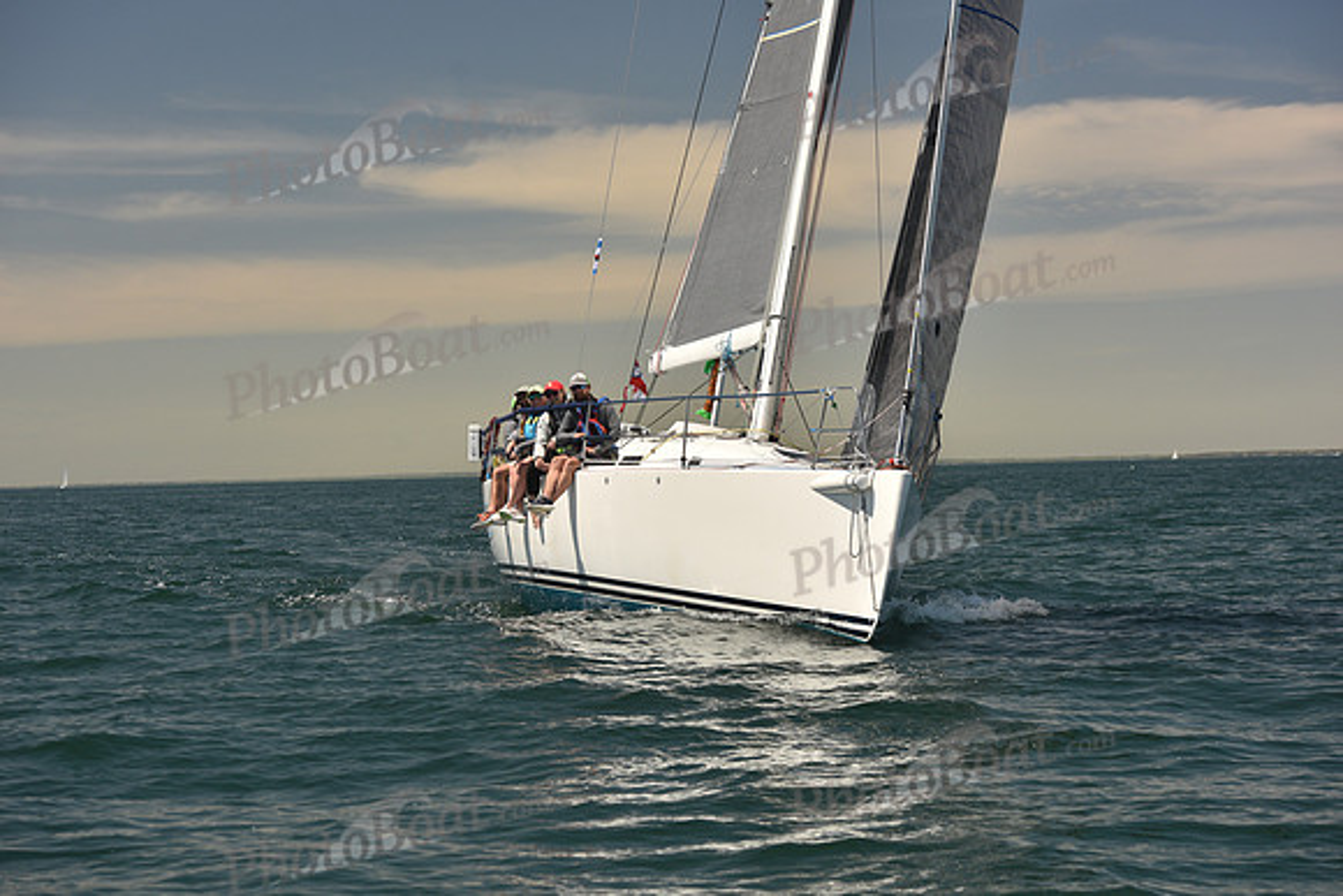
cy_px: 448
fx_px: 3358
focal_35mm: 90
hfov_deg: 22.6
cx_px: 672
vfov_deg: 15.2
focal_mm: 90
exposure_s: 1/800
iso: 250
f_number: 5.6
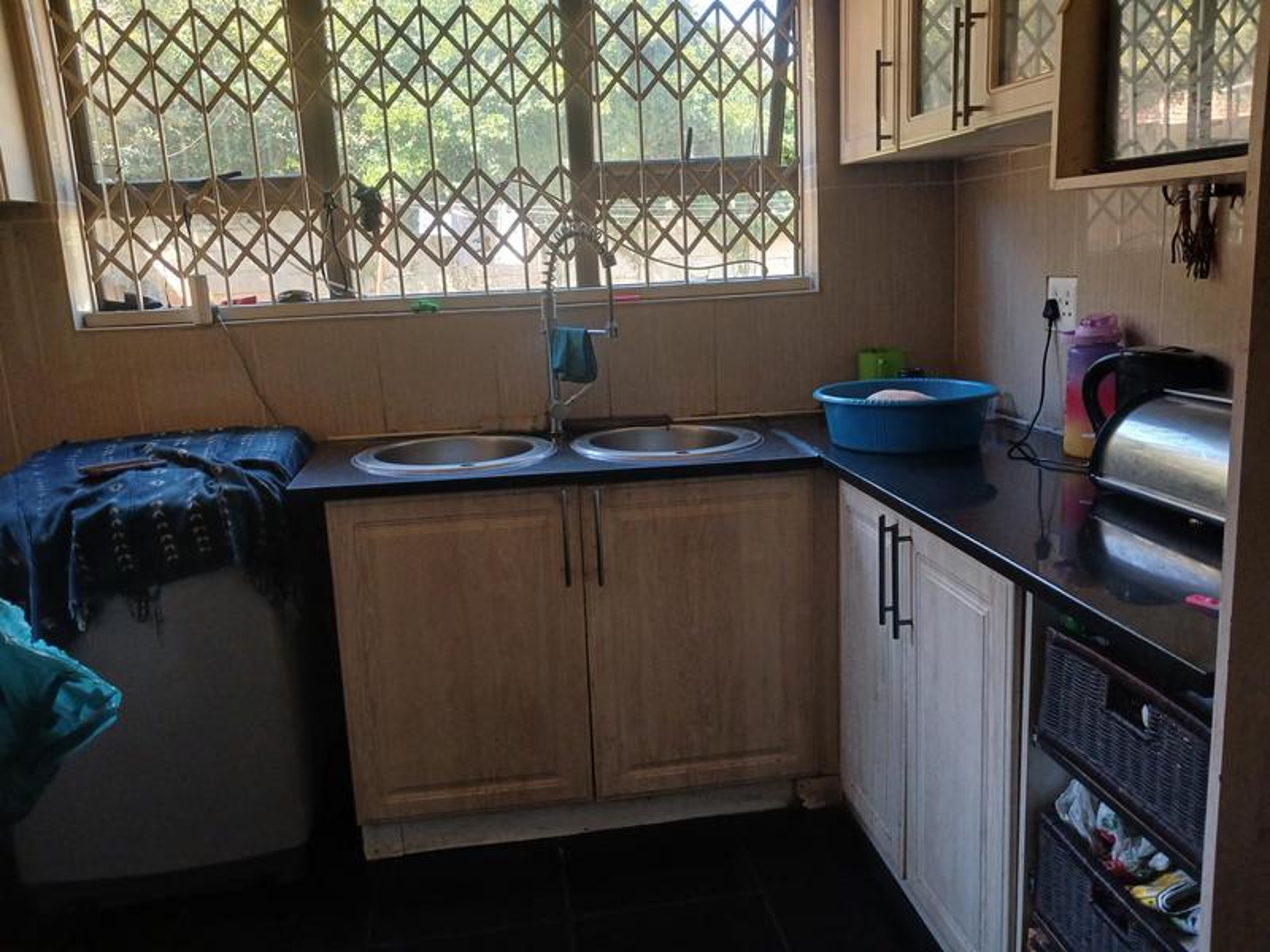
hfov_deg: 65.3
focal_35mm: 27
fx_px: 991
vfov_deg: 51.4
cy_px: 476
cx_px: 635
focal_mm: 4
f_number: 1.8
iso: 125
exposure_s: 1/50
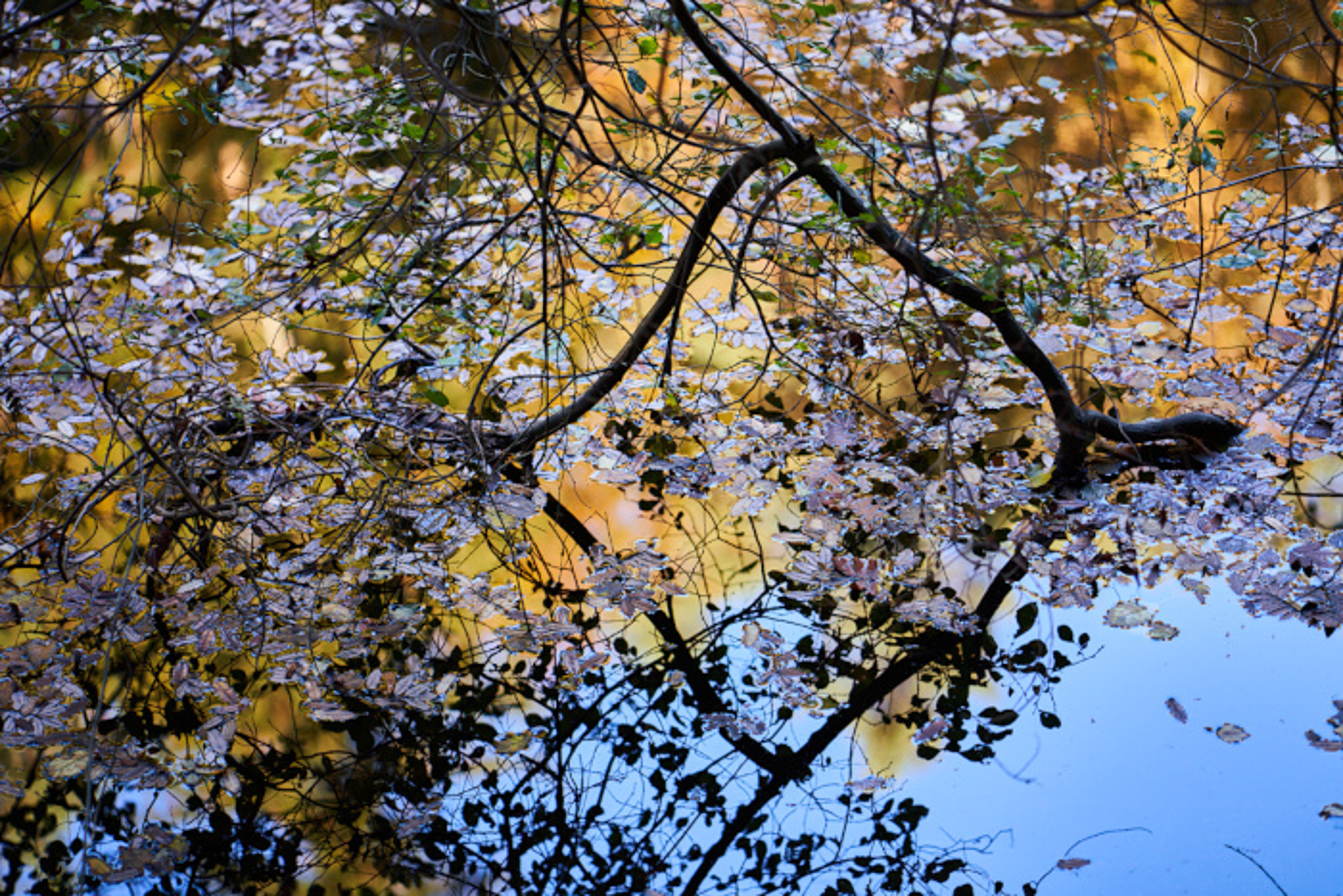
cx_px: 672
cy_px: 448
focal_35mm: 85
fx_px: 3171
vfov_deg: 16.1
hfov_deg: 23.9
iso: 200
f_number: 1.8
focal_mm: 85
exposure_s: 1/160
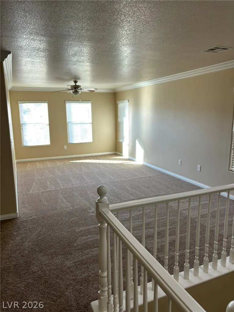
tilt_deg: -11.0
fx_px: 234
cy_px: 156
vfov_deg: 67.3
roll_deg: -0.3
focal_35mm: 26
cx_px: 117
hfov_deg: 53.1
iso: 125
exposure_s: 1/60
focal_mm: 5.96
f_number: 1.6
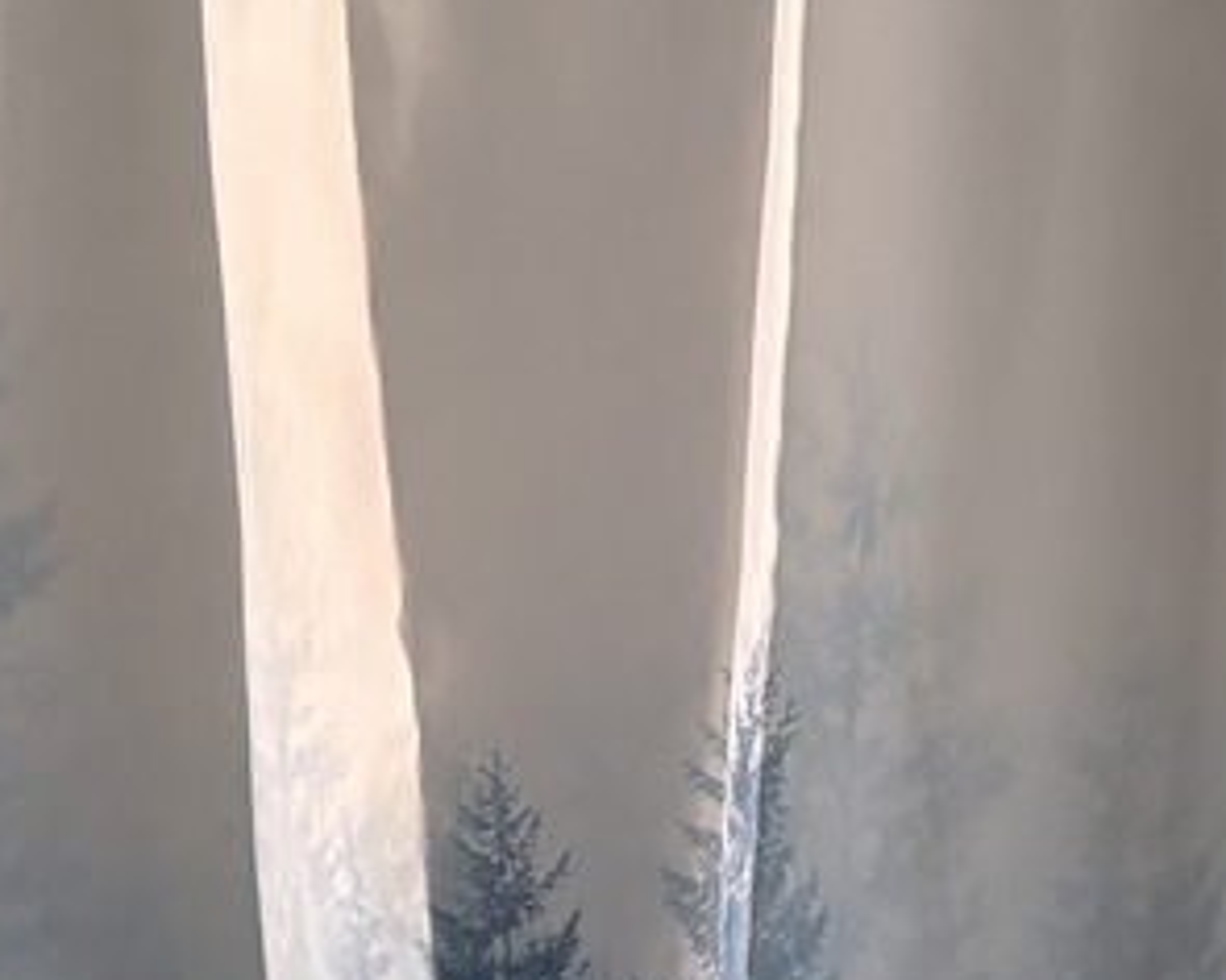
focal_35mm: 124
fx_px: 4499
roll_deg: -1.2
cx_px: 557
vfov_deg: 11.9
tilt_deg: -3.8
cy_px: 1420
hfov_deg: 15.5
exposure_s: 1/60
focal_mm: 5.96
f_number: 1.6
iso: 500
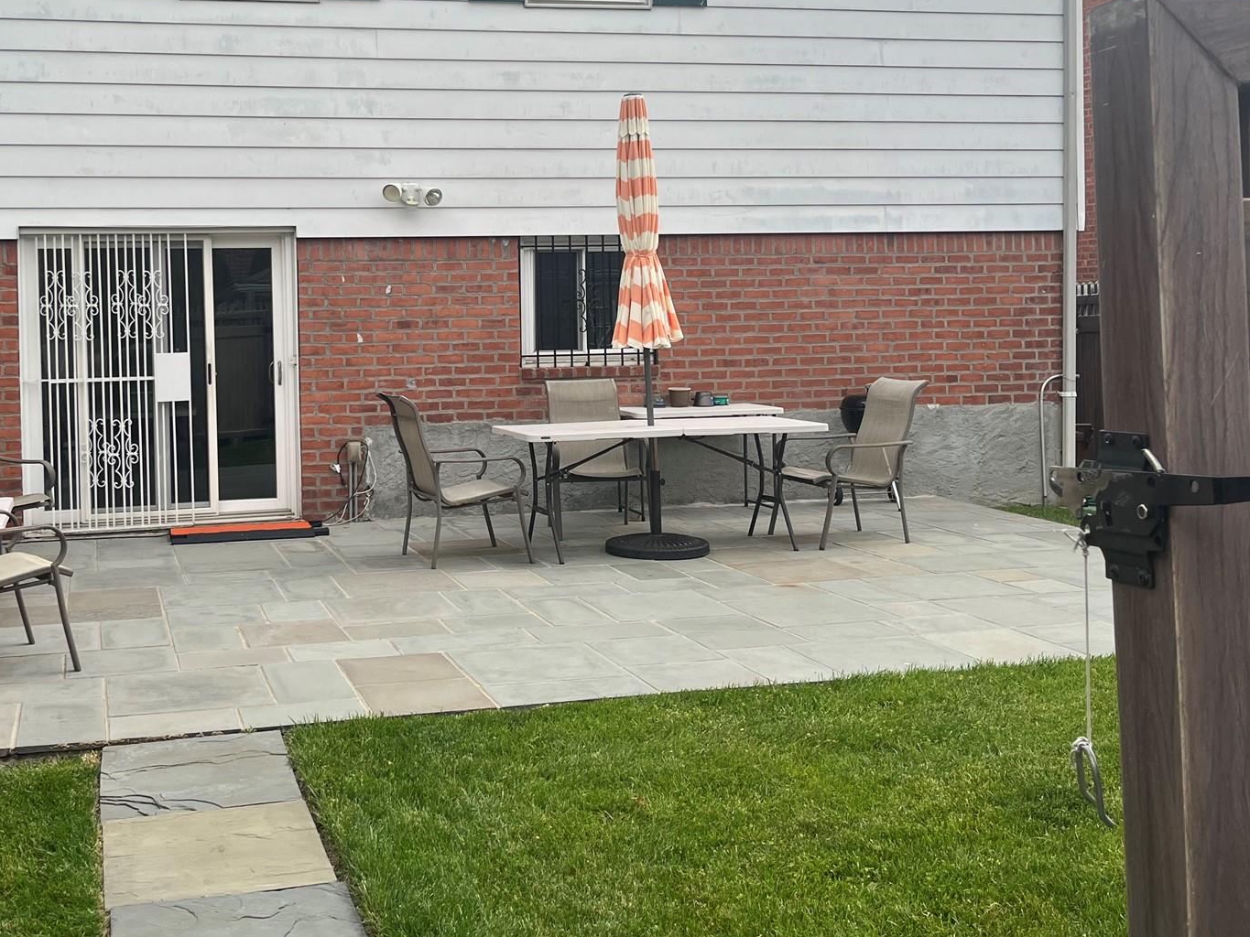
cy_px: 342
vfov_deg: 36.6
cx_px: 408
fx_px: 1408
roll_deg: +1.5
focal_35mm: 39
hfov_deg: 47.0
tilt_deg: -0.1
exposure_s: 1/580
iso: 50
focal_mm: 5.1
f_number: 1.6
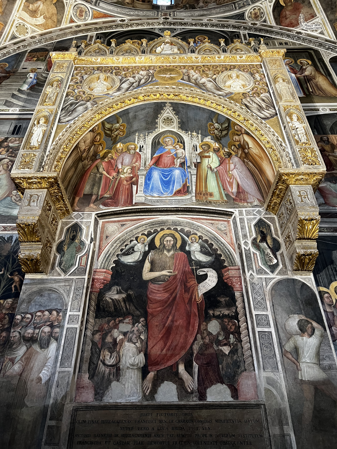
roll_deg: +0.0
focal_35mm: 26
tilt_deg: +36.3
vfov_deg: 67.3
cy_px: 224
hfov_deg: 53.1
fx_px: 337
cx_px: 168
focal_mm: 5.7
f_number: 1.5
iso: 320
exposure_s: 1/60
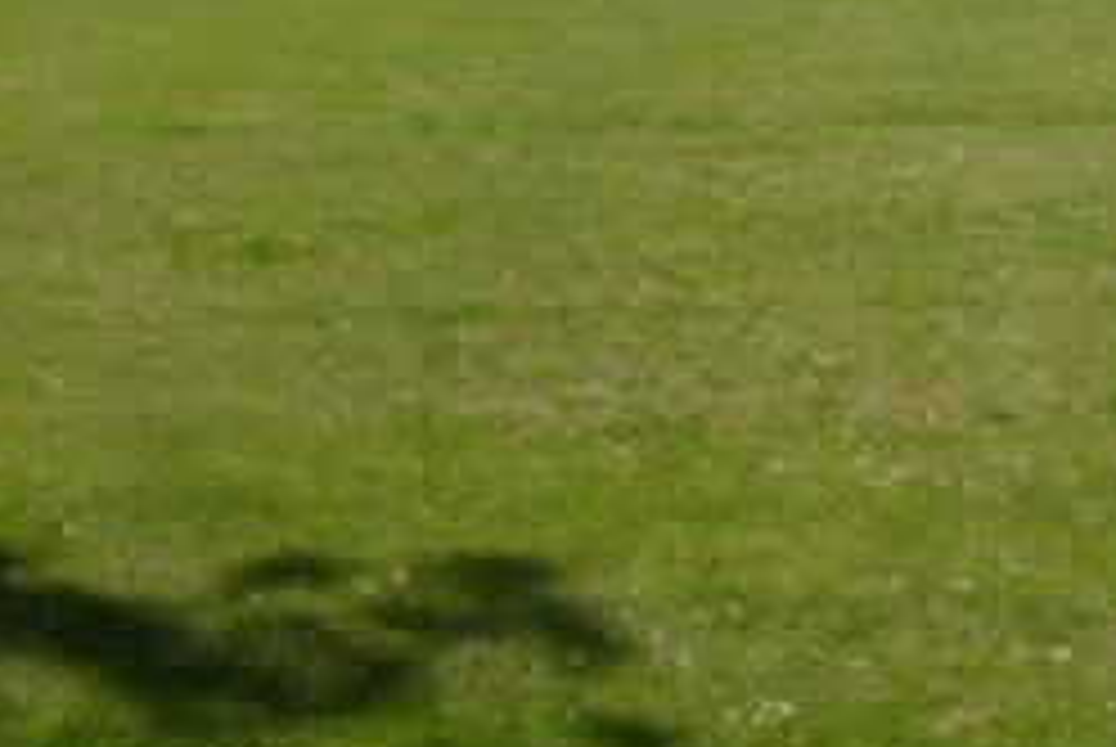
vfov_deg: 21.2
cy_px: -79
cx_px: 259
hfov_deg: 32.1
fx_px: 1893
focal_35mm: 61
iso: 80
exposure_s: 1/400
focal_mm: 4.1
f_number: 5
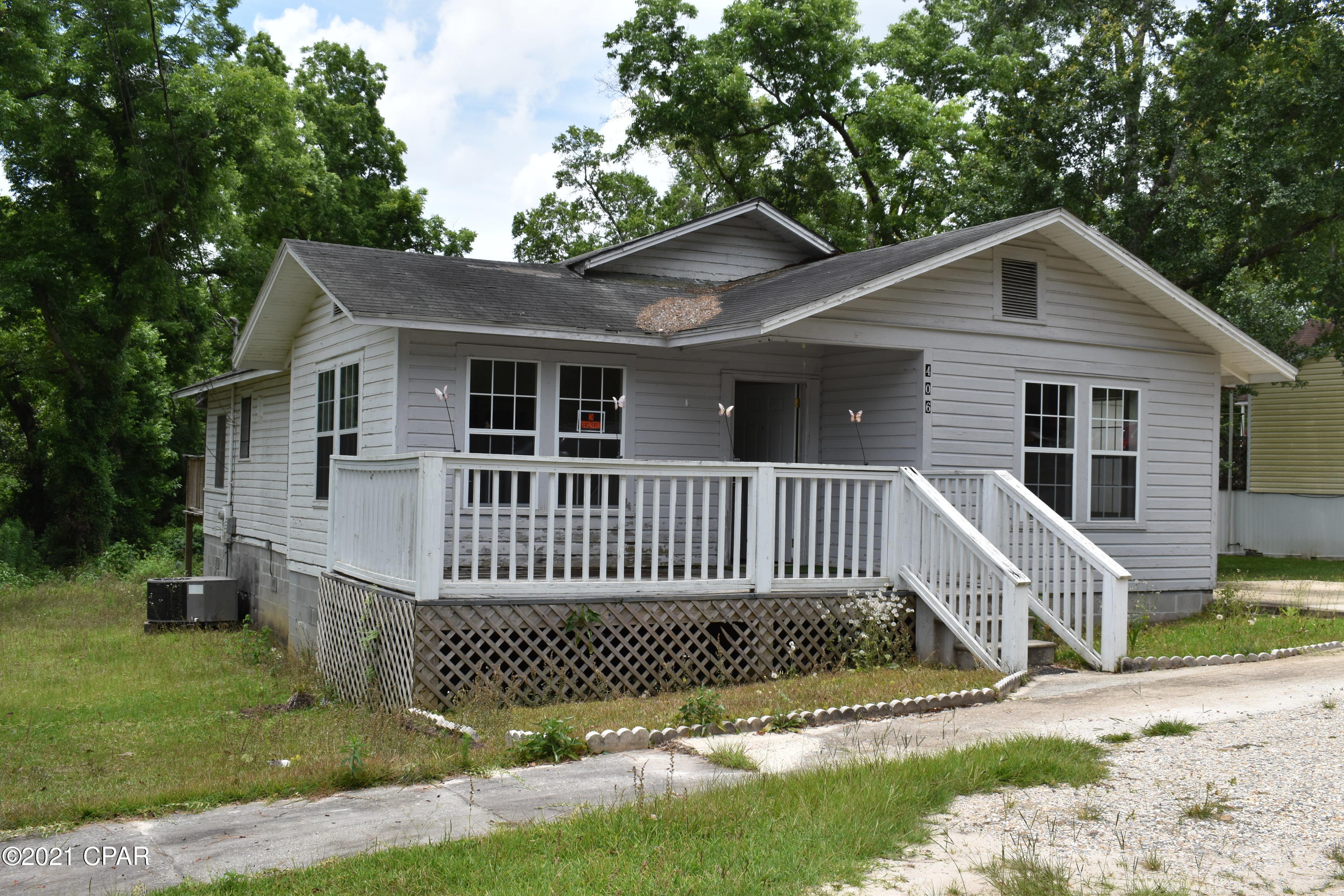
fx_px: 1344
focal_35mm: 36
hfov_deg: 53.1
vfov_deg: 36.9
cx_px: 672
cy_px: 448
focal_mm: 24
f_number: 10
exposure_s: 1/400
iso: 200
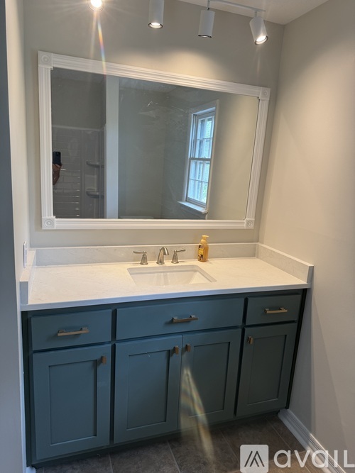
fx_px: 328
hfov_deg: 56.8
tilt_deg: -11.6
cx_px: 178
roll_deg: -2.8
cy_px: 236
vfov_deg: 71.6
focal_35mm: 24
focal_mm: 6.76
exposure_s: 1/120
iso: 100
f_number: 1.78
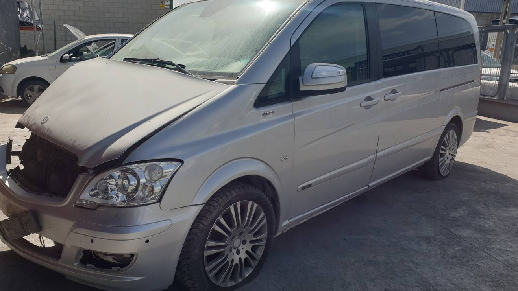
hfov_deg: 62.6
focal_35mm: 31
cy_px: 144
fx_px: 426
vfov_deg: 37.8
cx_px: 244
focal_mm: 4.3
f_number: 2.4
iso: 50
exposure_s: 1/1692
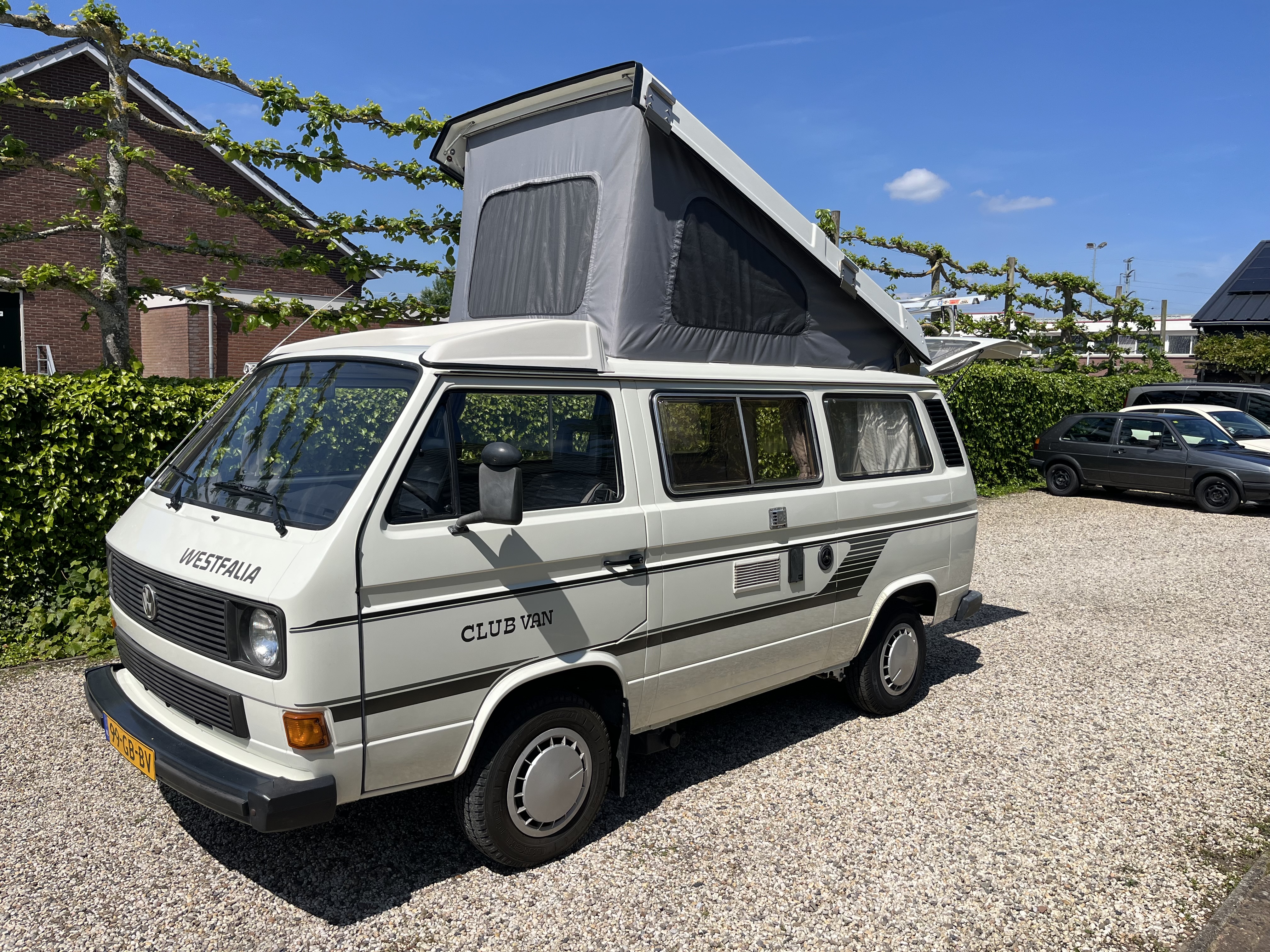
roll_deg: -1.0
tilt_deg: -6.0
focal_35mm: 26
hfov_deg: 67.3
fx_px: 954
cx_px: 635
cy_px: 476
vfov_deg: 53.1
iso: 50
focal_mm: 5.1
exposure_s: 1/5848
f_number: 1.6
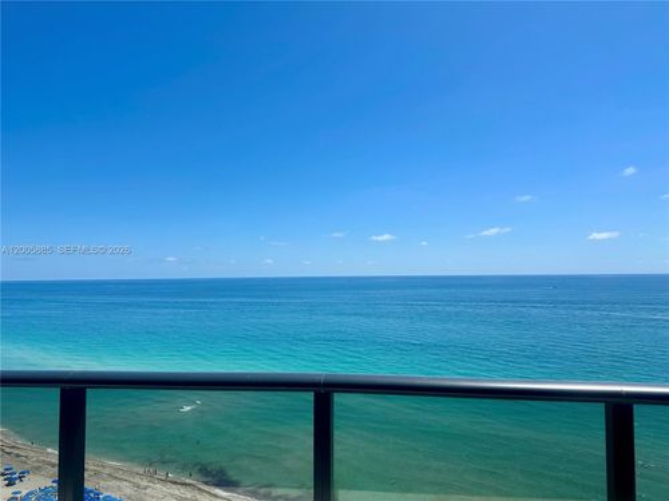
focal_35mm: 24
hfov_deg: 71.6
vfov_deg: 56.8
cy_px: 250
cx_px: 334
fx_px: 464
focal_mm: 6.86
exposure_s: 1/7576
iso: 80
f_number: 1.78
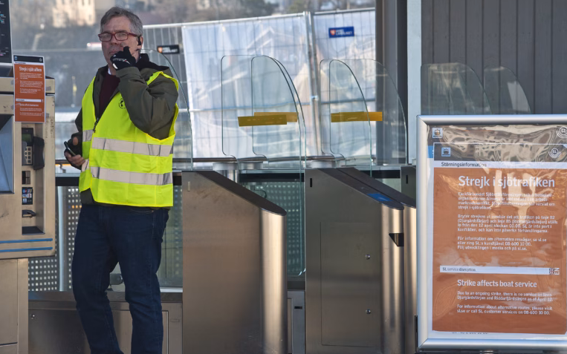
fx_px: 2612
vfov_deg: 7.8
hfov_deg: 12.4
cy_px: 174
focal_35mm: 169
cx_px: 282
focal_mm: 110
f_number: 8
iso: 400
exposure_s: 1/640
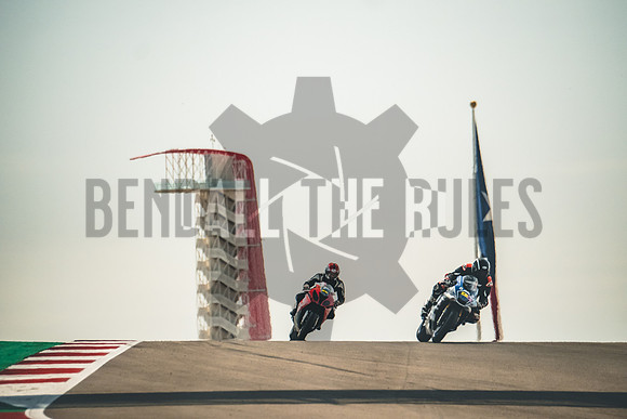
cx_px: 314
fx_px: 6829
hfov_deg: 5.3
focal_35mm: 392
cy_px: 210
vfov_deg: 3.5
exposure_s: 1/4000
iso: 1250
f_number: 5
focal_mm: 261.2
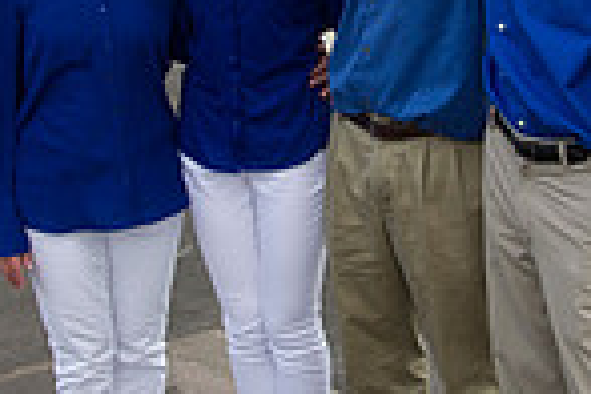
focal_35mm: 95
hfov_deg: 21.4
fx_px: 1559
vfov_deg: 14.3
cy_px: 92
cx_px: 410
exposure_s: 1/250
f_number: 7.1
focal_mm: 24
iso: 320
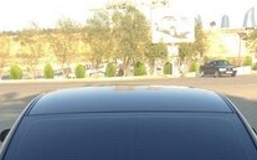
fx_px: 588
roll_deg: +0.7
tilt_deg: -18.0
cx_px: 135
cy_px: 259
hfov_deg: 24.7
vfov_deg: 14.2
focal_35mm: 84
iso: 50
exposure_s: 1/350
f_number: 2.4
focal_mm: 4.12
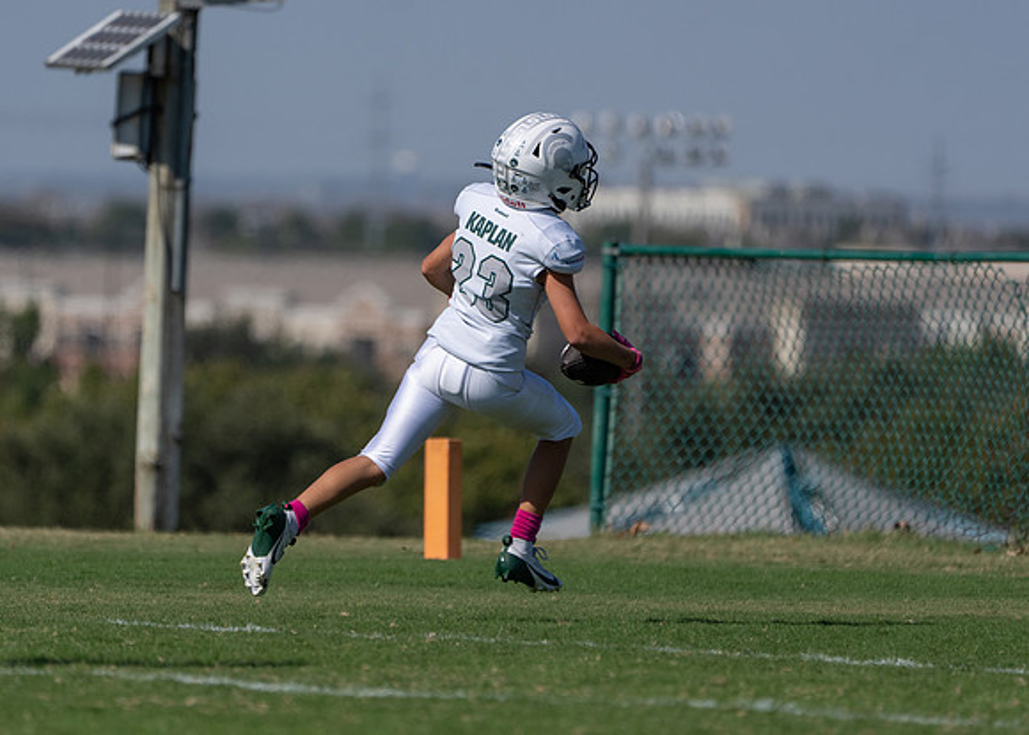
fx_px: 17079
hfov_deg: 3.5
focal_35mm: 585
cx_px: 399
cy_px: 344
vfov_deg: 2.5
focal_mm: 400
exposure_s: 1/1250
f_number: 5.6
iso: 100
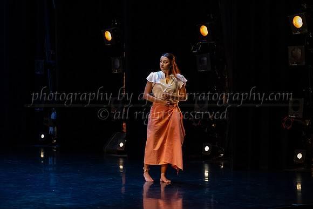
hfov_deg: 22.2
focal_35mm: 92
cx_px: 156
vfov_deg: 14.9
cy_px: 90
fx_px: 798
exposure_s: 1/400
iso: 4000
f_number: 3.2
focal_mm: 75
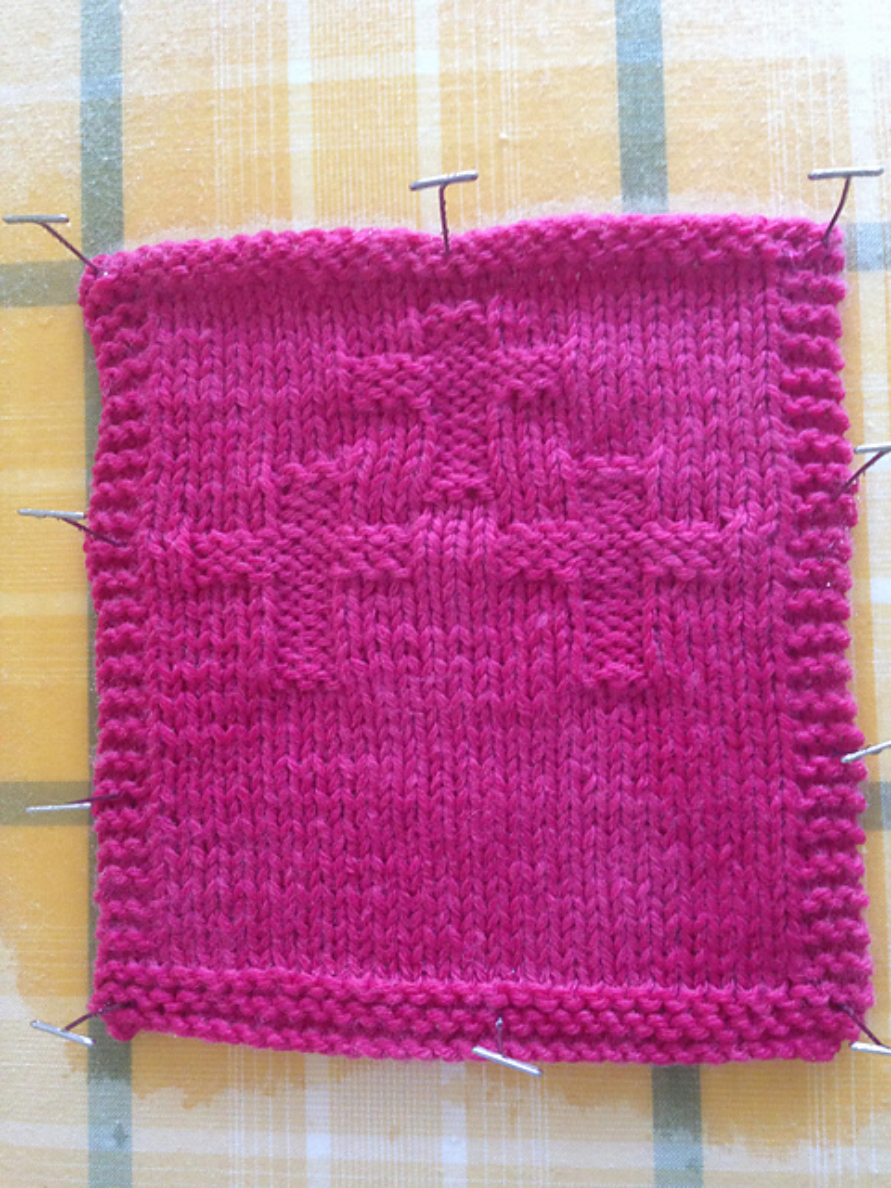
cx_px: 446
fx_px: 1133
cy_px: 594
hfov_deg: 42.9
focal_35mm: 33
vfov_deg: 55.4
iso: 200
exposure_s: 1/20
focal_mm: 4.12
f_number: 2.4
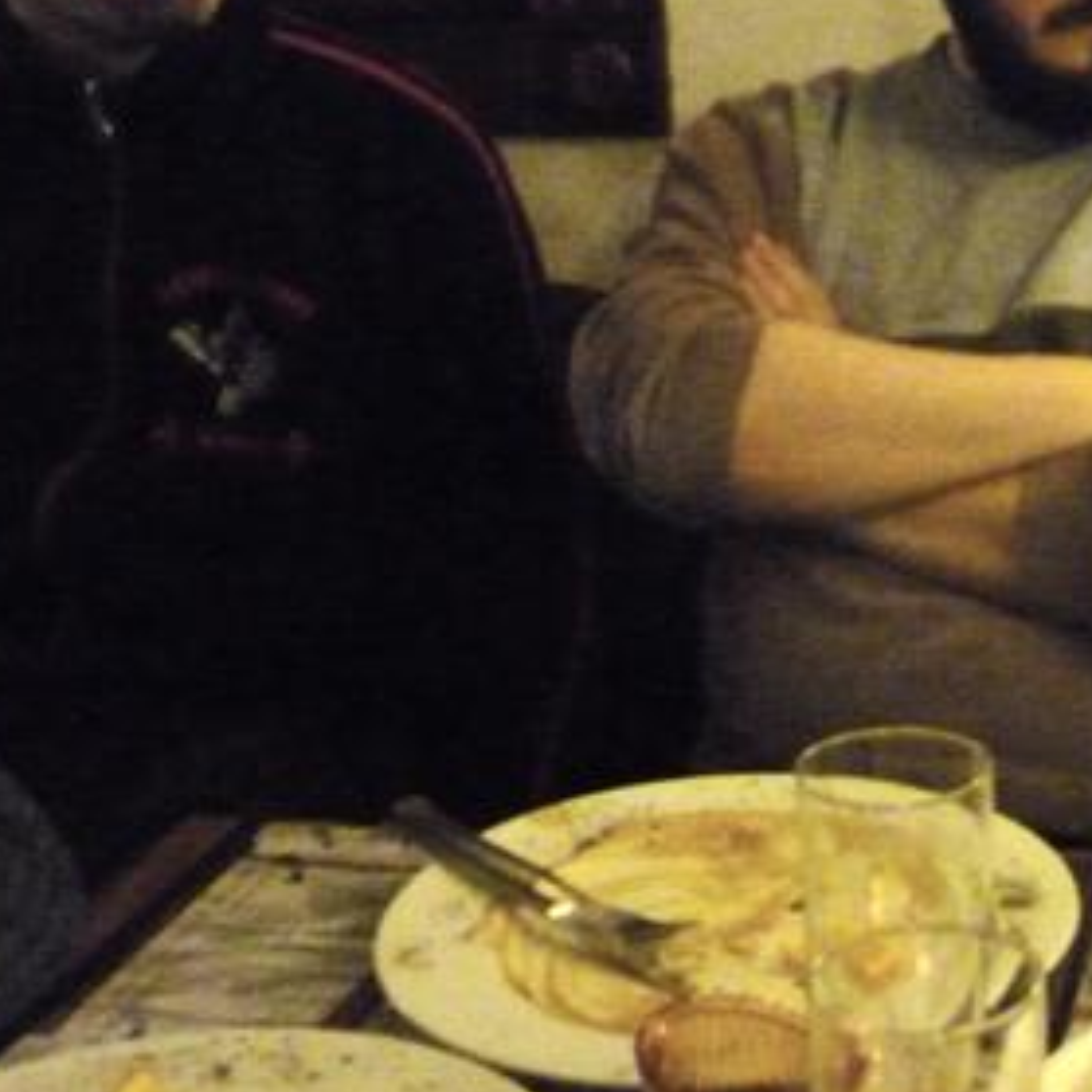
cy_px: 262
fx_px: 2391
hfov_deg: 24.9
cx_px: 1010
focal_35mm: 67
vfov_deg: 25.4
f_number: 2.8
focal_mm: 5.5
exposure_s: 1/125
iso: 1000
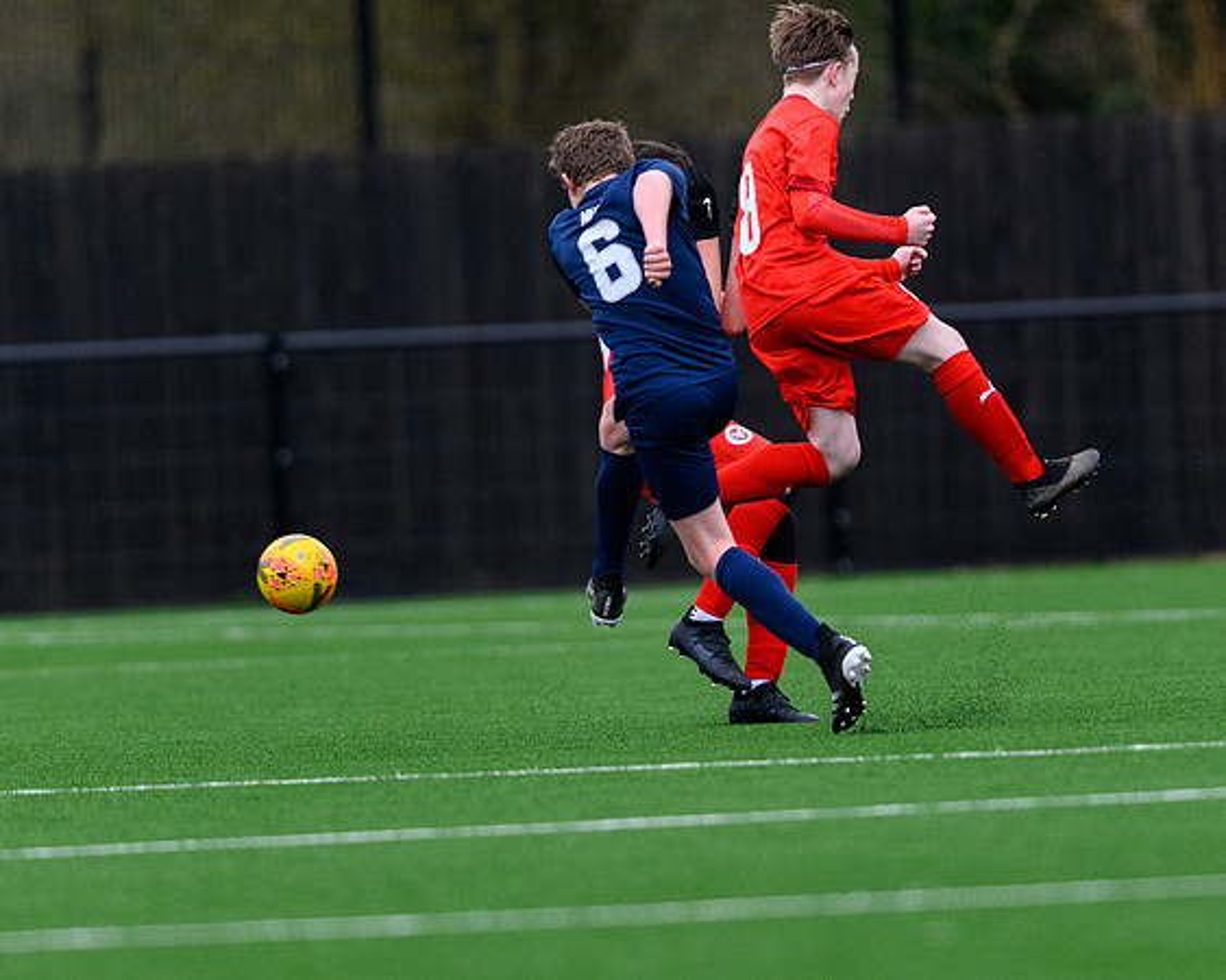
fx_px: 27883
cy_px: 834
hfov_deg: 2.5
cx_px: 694
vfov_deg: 2.0
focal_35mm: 769
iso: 3200
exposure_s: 1/2000
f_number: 2.8
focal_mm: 400
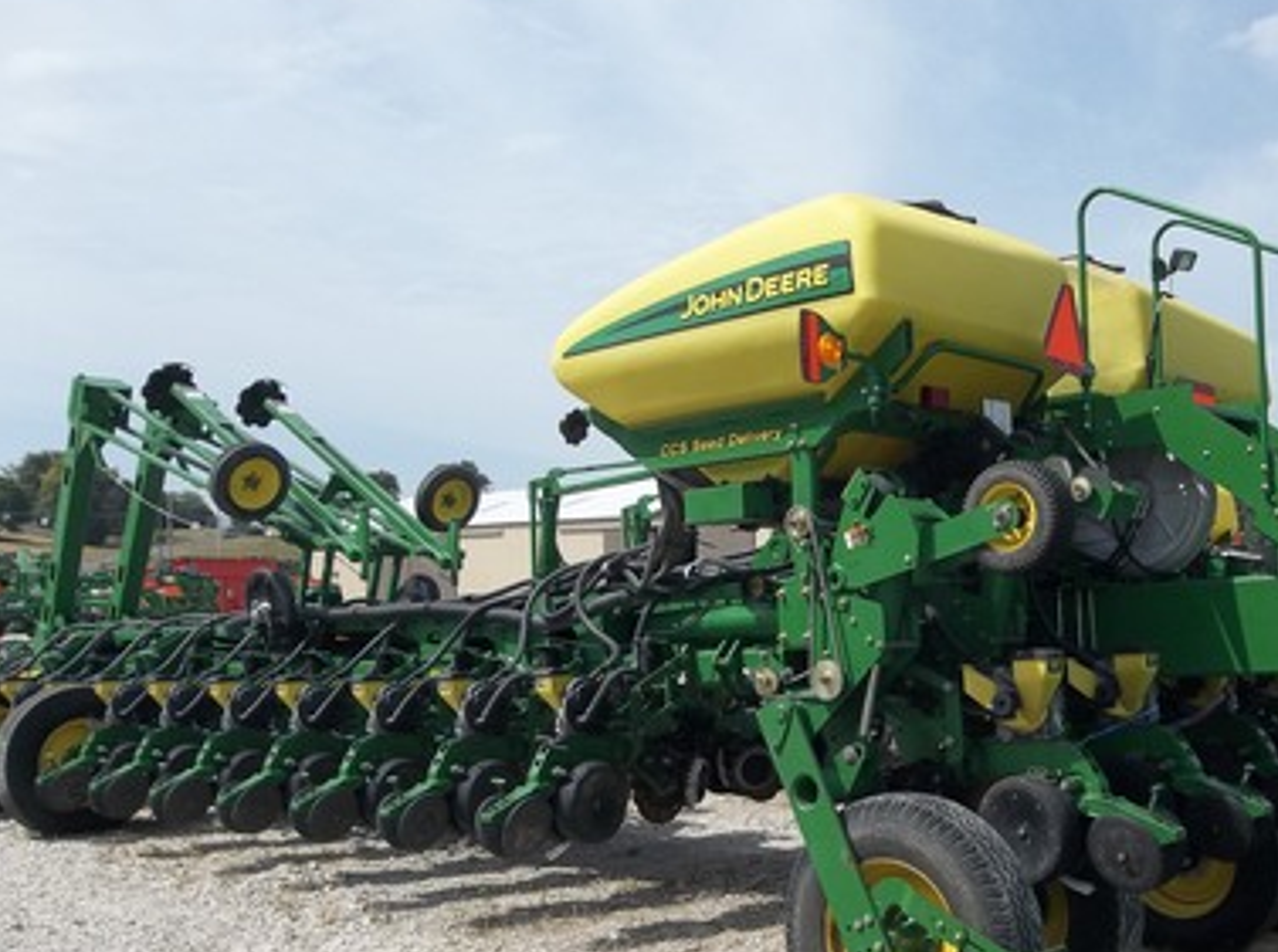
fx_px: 1437
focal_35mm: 39
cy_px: 637
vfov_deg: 36.3
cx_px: 854
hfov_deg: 47.2
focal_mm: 4.9
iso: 80
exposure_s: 1/200
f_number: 8.9
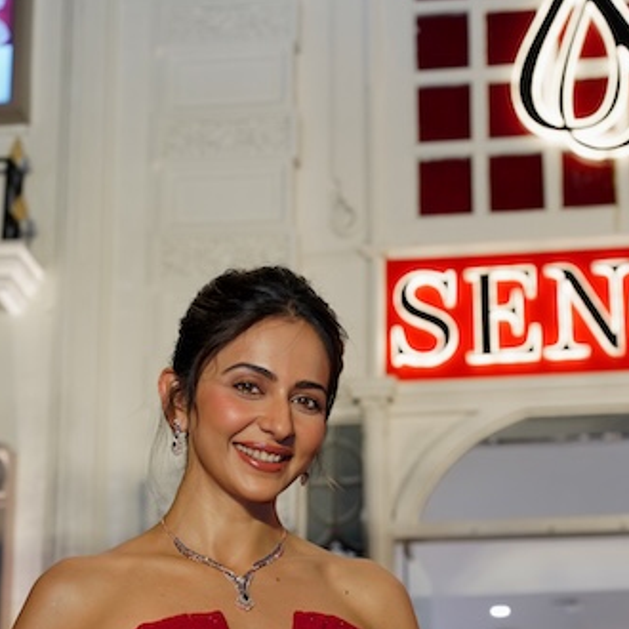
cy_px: 555
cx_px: 367
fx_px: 1727
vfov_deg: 20.3
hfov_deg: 20.6
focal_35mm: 84
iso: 800
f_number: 4.5
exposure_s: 1/200
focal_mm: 51
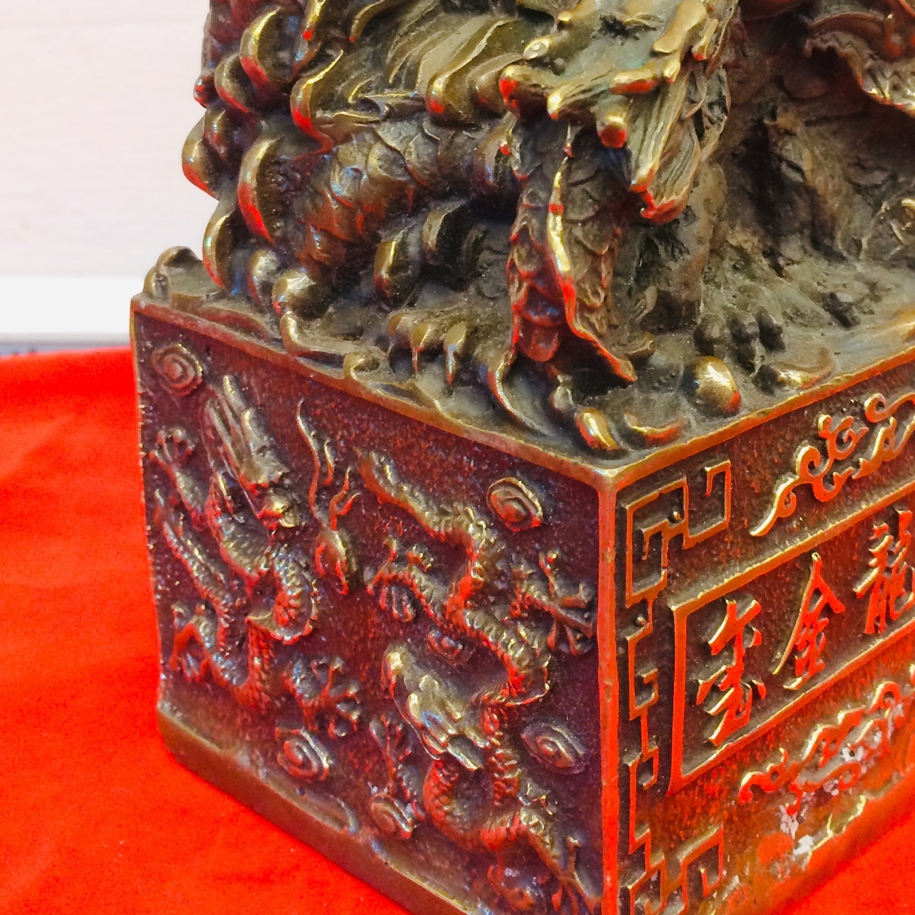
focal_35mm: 51
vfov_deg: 32.6
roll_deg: -1.6
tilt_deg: -17.3
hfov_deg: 33.0
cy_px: 206
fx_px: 1525
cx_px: 631
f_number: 2.2
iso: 80
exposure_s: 1/33
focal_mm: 4.15
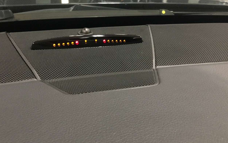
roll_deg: -0.9
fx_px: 236
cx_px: 111
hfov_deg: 51.5
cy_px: 47
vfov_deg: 33.3
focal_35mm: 38
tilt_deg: -25.8
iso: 200
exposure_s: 1/25
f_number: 2.4
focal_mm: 3.3
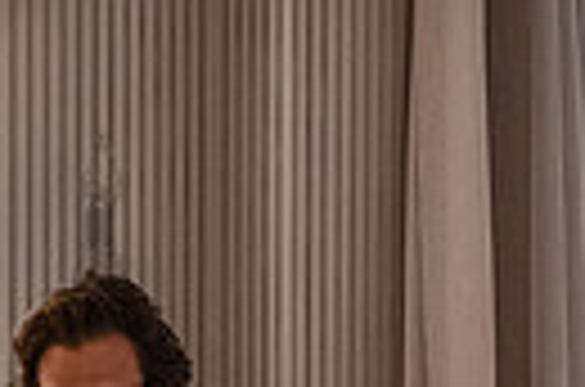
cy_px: 643
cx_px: 82
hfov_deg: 12.9
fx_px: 2577
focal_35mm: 159
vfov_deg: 8.3
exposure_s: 1/125
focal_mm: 35
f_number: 2.8
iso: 16000
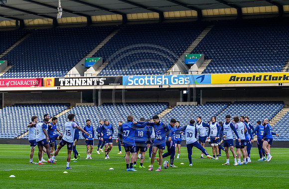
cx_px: 140
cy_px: 104
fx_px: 898
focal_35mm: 113
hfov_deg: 18.3
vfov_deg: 12.0
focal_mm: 102
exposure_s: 1/640
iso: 500
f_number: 4.5
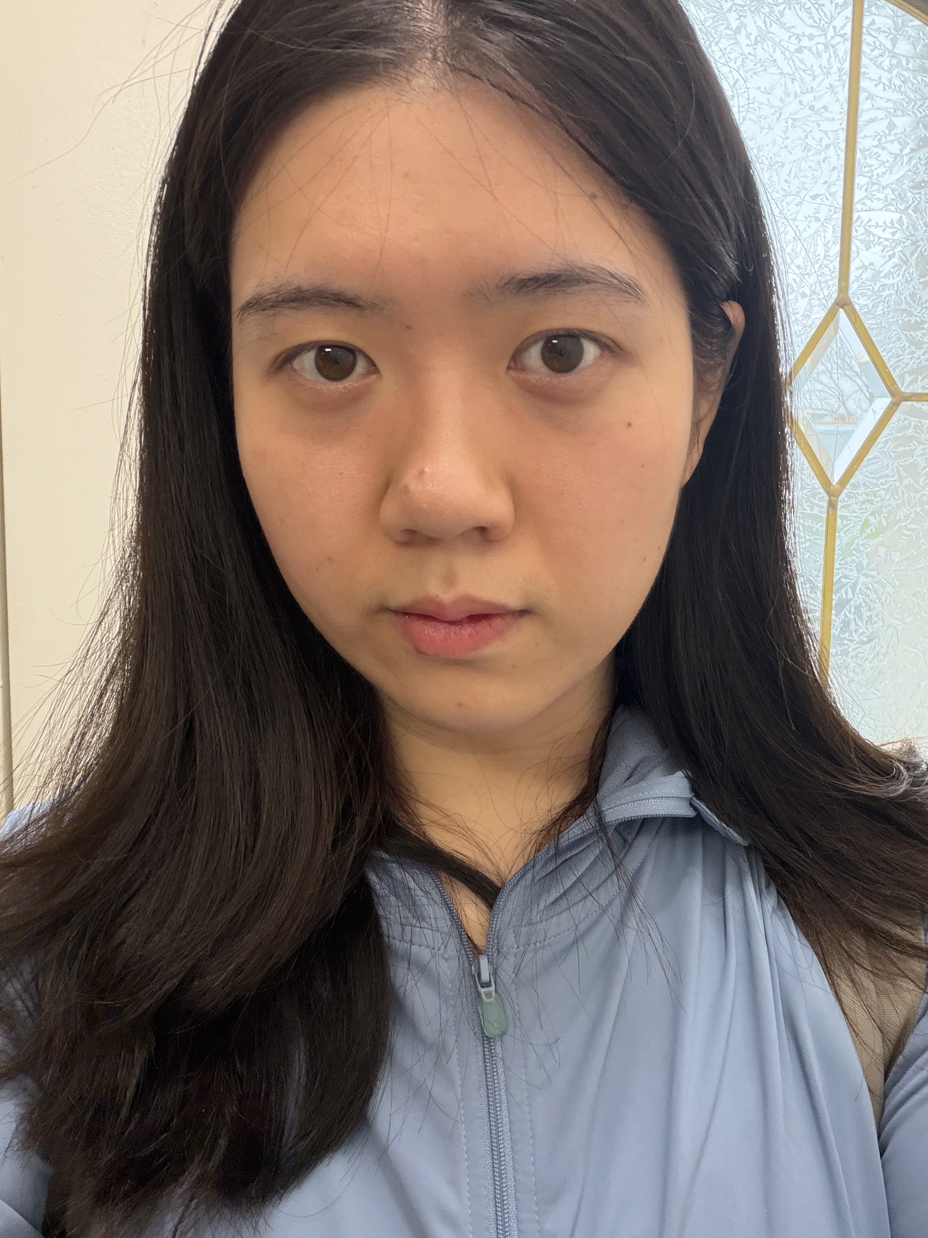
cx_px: 464
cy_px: 619
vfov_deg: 60.0
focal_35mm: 30
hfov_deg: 46.8
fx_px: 1072
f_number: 1.9
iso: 250
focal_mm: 2.71
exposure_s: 1/60
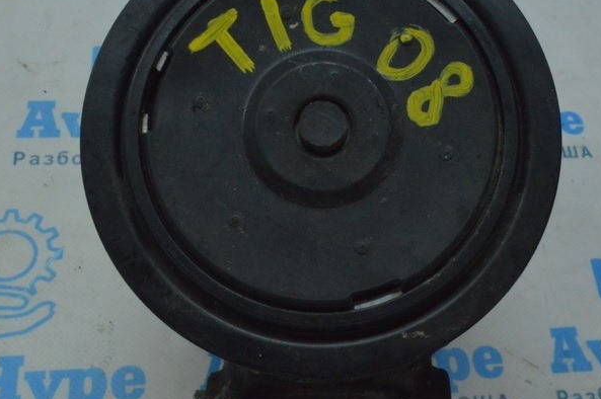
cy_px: 141
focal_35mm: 57
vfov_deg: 23.6
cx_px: 362
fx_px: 951
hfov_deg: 35.0
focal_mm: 22
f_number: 25
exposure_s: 1/50
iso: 4000
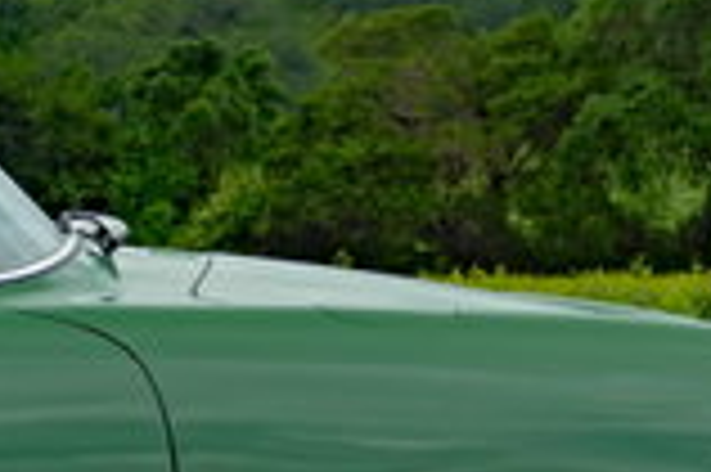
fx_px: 4419
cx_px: -236
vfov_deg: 6.1
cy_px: 76
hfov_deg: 9.0
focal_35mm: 224
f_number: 3.2
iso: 125
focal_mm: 16.74
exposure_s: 1/640
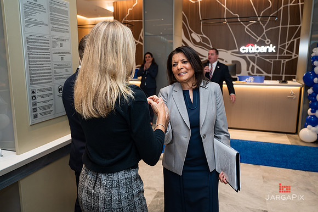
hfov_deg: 62.9
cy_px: 103
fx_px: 260
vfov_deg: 44.3
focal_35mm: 29
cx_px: 159
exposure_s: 1/160
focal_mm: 28.5
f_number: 3.2
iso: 400
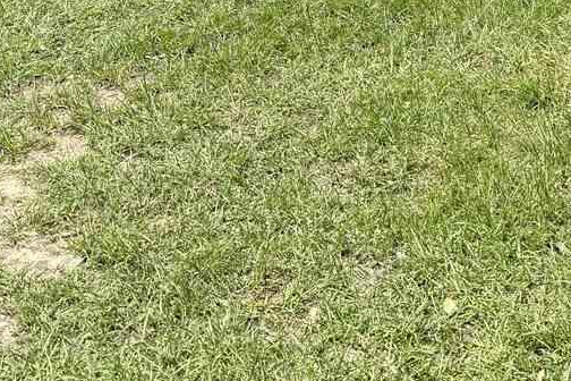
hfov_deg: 25.8
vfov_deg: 14.7
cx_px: 519
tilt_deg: -5.1
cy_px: -383
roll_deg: -0.3
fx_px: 1205
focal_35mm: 76
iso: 80
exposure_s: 1/1553
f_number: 1.78
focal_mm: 6.76
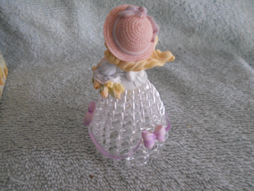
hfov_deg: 56.8
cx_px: 127
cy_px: 96
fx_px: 235
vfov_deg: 44.2
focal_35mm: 32
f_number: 3.5
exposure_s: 1/30
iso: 400
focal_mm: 5.8
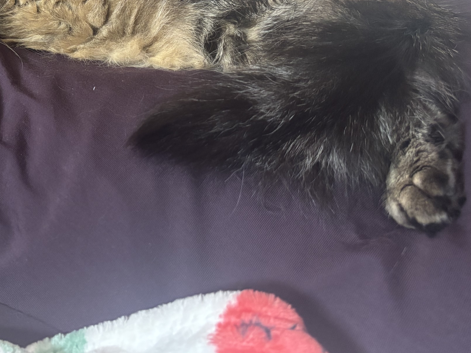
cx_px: 58
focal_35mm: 46
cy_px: 57
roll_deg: -13.2
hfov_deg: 38.7
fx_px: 626
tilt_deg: -20.3
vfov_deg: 30.5
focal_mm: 5.96
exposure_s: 1/60
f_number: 1.6
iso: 500
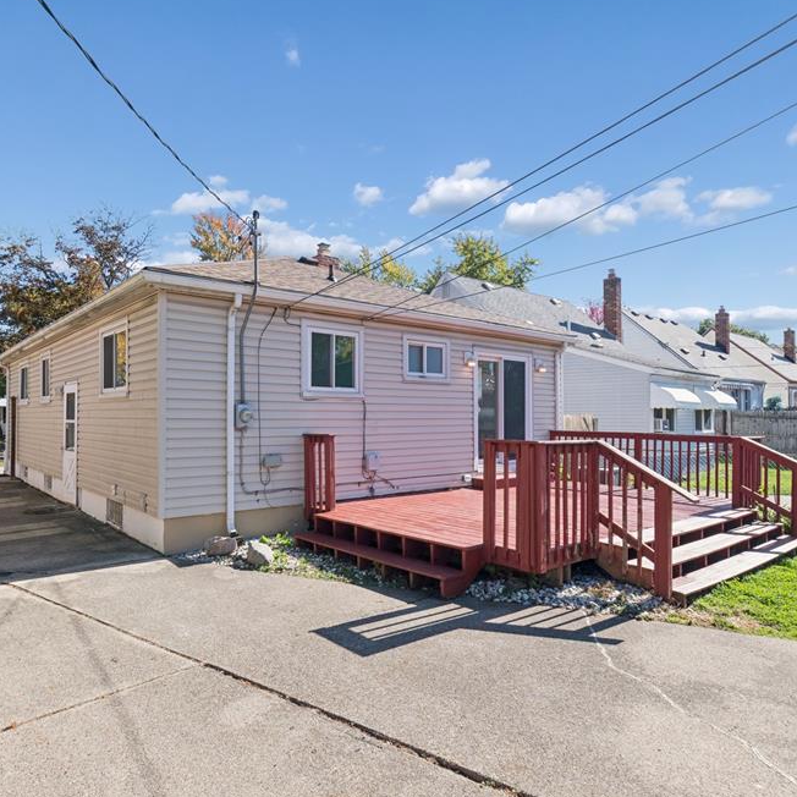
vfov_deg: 74.8
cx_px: 387
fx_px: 521
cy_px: 398
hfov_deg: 74.8
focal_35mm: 20
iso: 100
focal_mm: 10
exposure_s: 1/160
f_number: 8
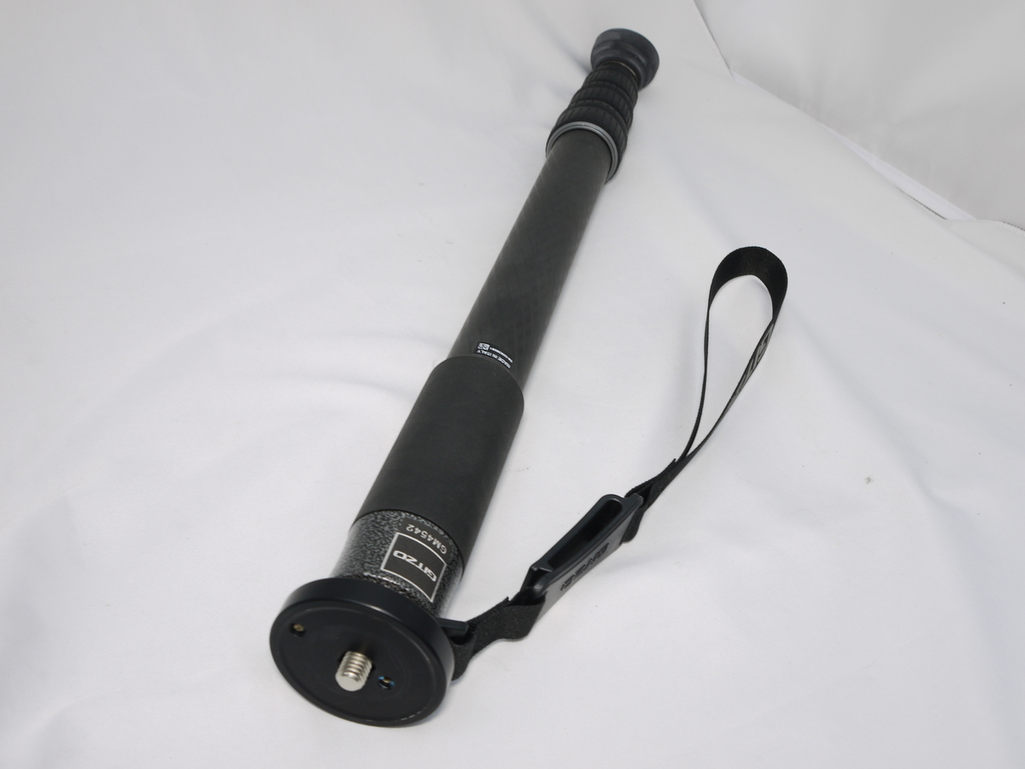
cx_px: 512
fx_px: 1125
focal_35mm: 38
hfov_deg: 49.0
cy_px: 384
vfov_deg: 37.7
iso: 100
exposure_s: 1/13
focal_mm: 19
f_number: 8
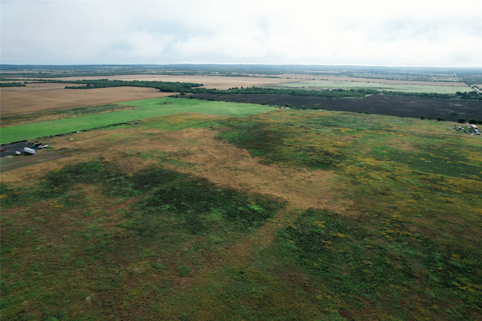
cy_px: 160
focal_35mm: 22
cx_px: 241
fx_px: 295
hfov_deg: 78.6
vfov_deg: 57.2
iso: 110
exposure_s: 1/2500
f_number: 2.8
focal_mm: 8.38
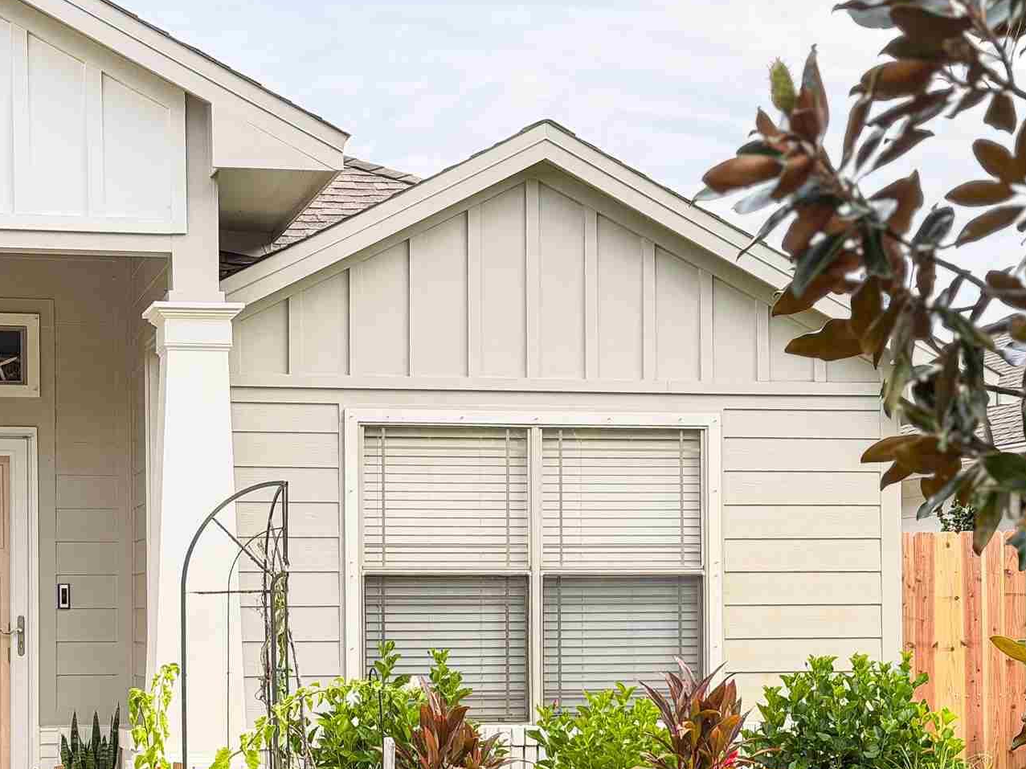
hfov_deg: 25.3
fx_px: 2282
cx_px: 395
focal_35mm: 77
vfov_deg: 19.0
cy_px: 596
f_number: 1.8
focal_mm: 6.76
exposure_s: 1/800
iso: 80
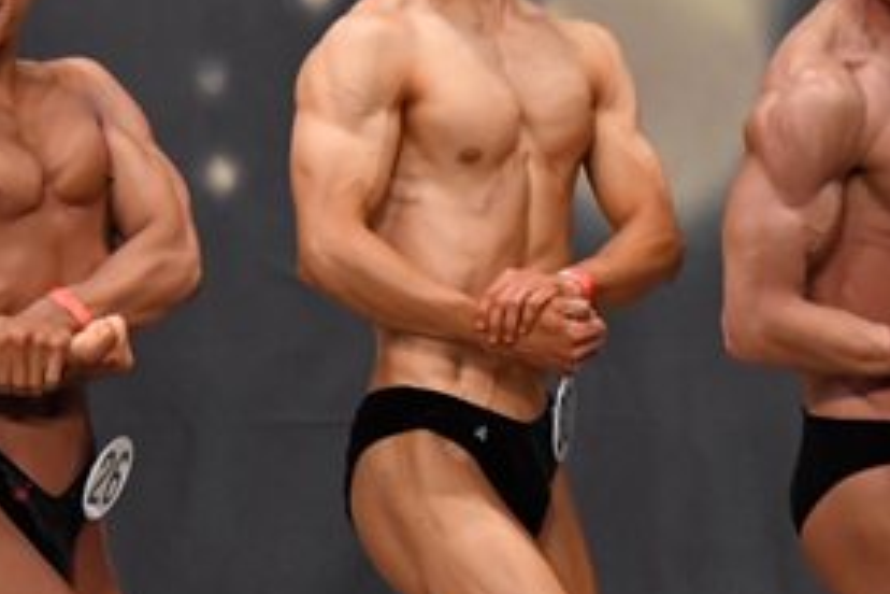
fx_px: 15079
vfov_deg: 2.3
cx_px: 518
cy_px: 494
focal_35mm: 610
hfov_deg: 3.4
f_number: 5.6
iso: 5000
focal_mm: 145
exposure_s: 1/400
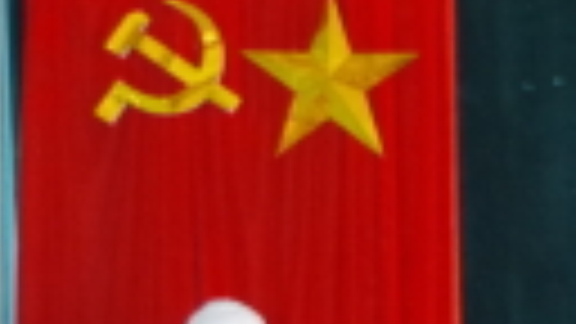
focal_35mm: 188
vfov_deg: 6.4
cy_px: 508
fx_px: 2871
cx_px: 828
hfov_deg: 11.1
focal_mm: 28
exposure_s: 1/60
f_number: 4
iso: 1600
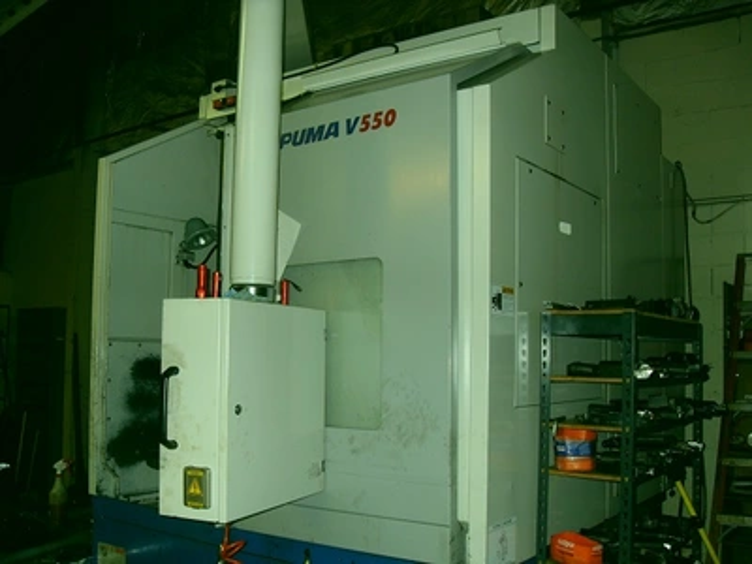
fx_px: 739
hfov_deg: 54.0
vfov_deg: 41.8
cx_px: 376
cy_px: 282
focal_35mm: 34
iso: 100
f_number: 2.8
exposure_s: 1/45
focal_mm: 6.3
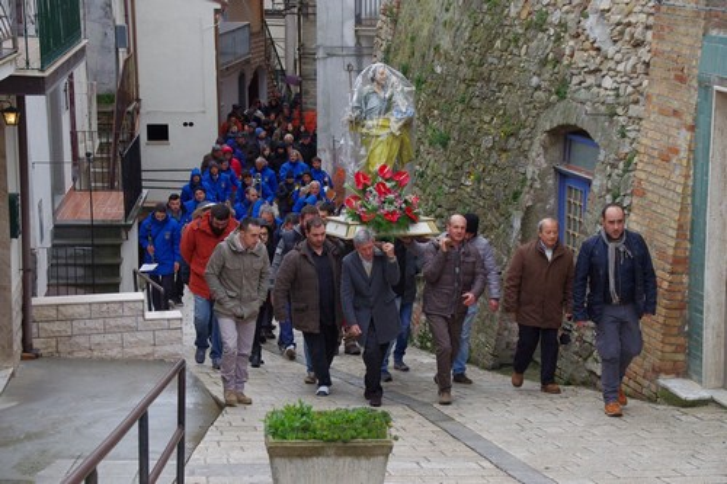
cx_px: 364
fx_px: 1817
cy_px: 242
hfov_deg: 22.6
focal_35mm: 90
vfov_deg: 15.2
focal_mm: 60
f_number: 8
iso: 1250
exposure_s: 1/250
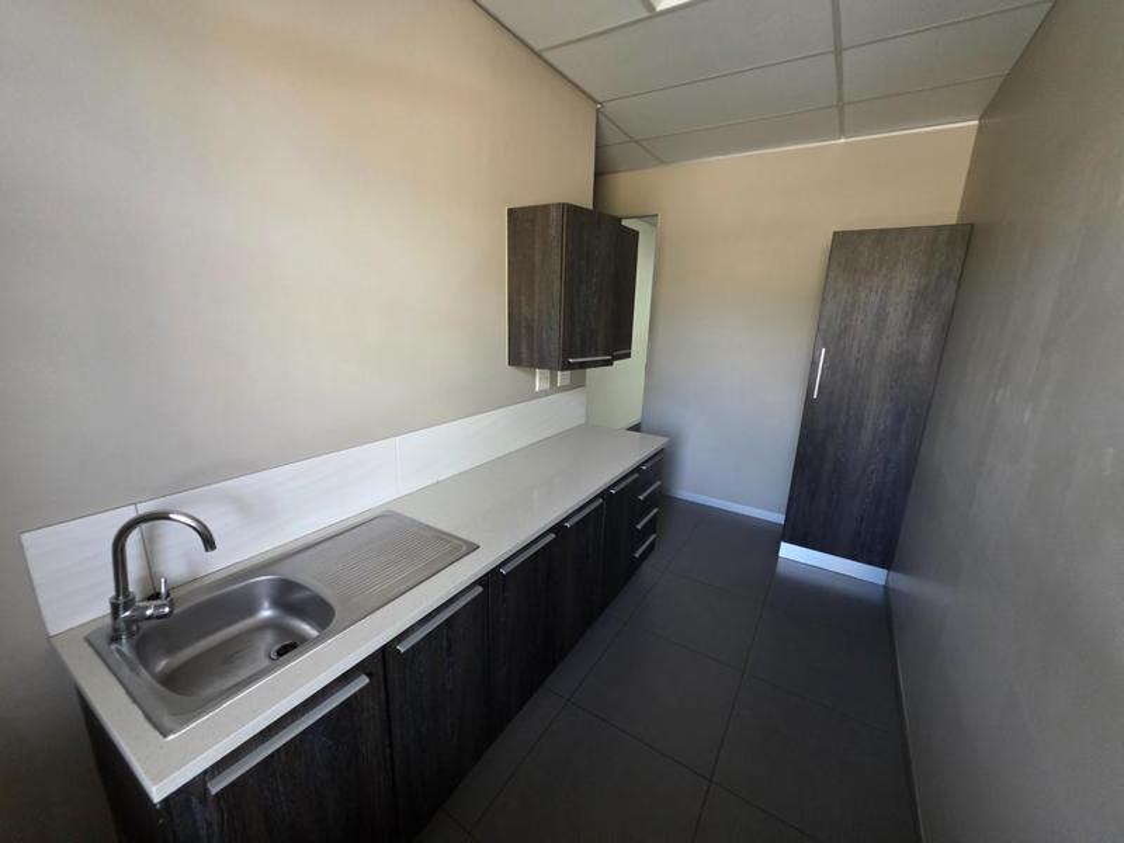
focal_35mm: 13
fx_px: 422
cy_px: 422
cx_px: 562
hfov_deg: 106.2
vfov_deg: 89.9
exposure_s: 1/50
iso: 400
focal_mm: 2.2
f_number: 1.9
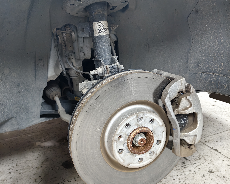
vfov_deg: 48.5
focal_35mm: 30
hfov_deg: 58.8
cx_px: 115
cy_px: 91
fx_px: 204
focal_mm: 5.56
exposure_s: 1/50
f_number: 1.88
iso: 657
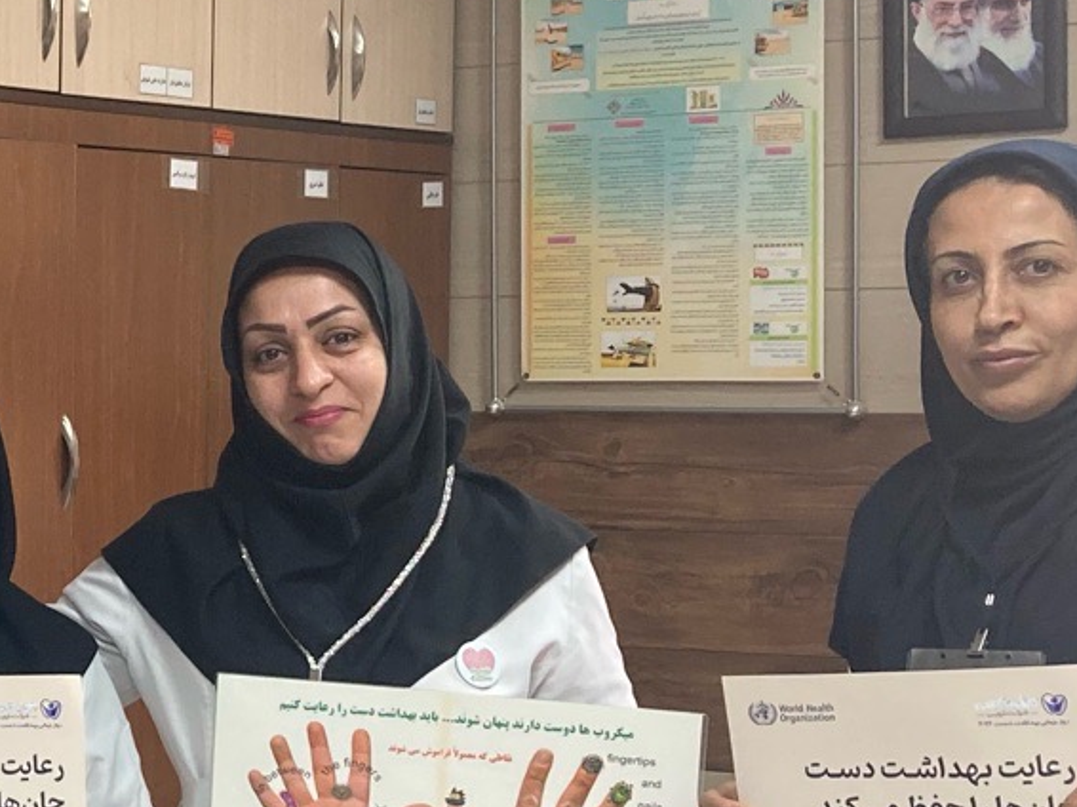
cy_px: 489
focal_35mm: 95
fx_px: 2954
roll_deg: +1.1
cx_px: -407
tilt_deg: -3.0
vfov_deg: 15.5
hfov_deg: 18.8
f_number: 1.8
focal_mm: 3.99
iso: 50
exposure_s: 1/50
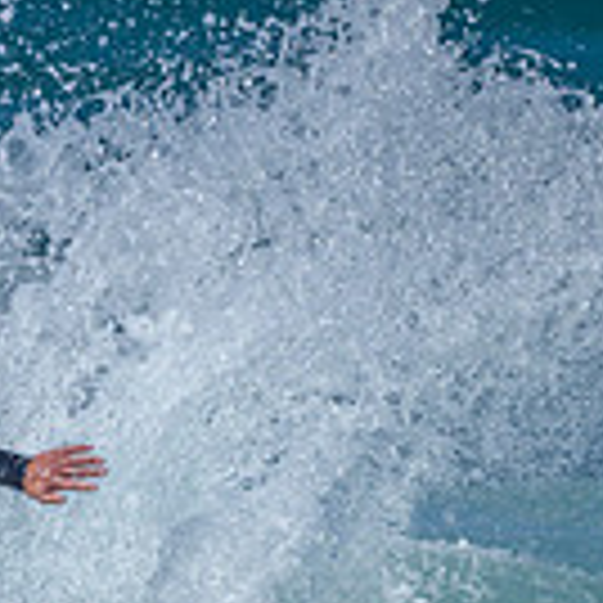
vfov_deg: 0.6
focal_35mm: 2934
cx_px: 94
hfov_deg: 0.6
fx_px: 57824
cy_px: 857
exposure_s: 1/2500
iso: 220
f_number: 6.3
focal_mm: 800
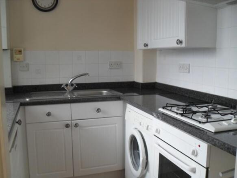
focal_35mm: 35
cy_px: 89
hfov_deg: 52.6
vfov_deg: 40.7
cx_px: 118
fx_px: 240
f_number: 2.8
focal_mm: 6.2
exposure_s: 1/90
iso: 100
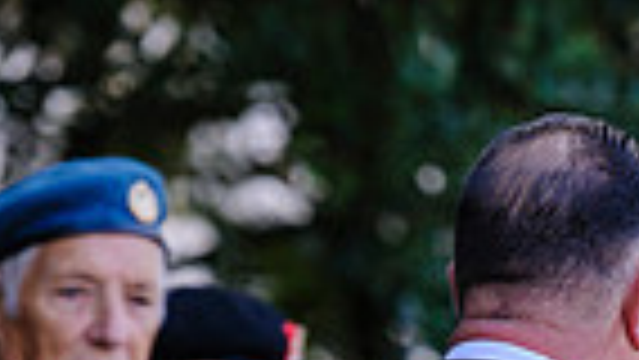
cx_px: 860
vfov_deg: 1.8
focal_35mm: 668
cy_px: 864
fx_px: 11323
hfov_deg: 3.2
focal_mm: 155
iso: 800
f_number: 4.8
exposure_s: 1/750
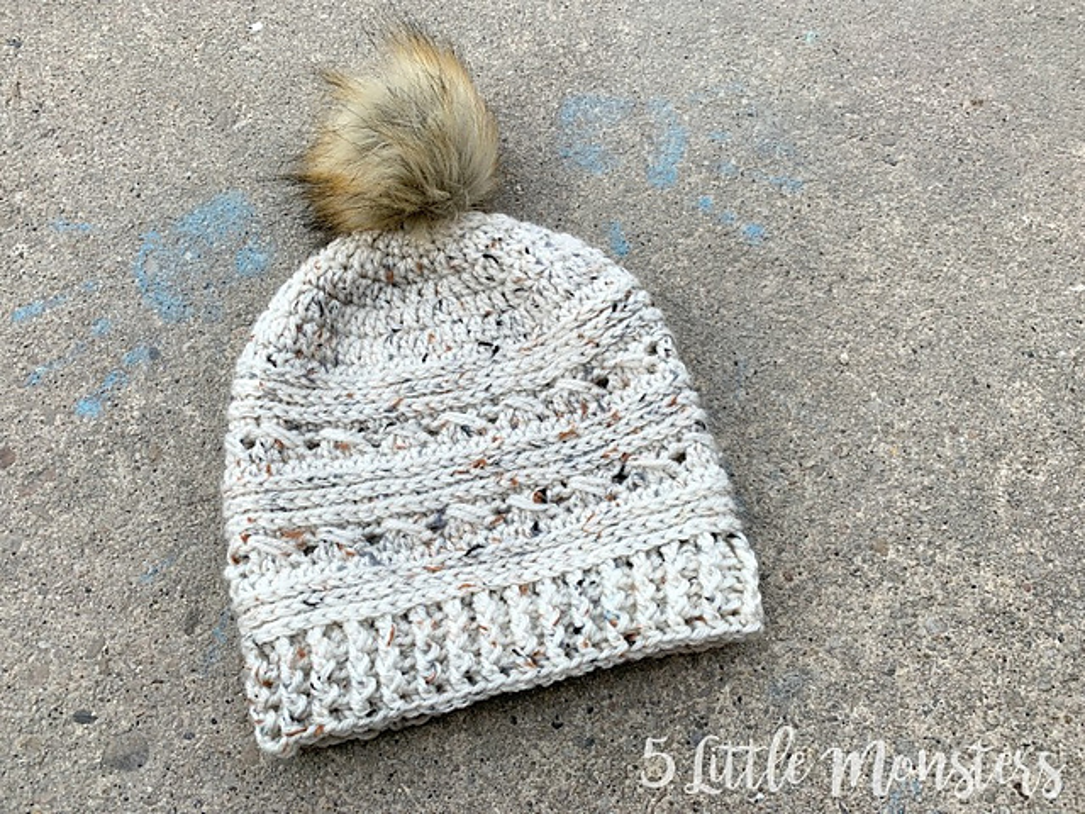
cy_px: 407
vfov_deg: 53.1
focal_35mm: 26
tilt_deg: -67.8
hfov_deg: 67.3
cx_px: 542
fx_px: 815
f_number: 1.8
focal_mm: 4.25
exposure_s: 1/1205
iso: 25
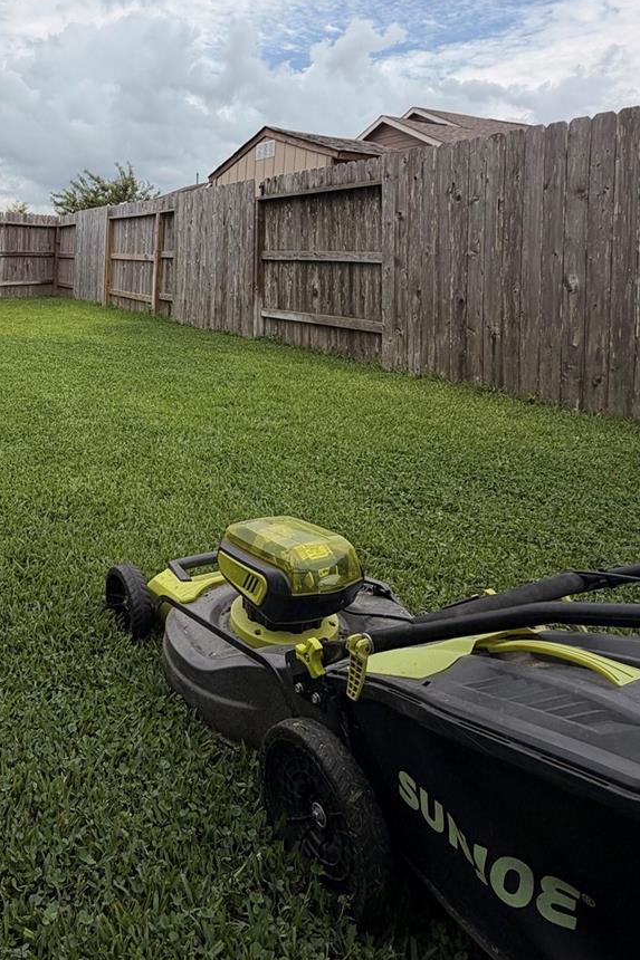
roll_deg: -2.9
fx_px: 694
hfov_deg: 46.3
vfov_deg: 67.2
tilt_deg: -3.8
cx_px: 105
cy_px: 309
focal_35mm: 26
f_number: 2.2
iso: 20
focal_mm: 2.22
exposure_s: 1/1312
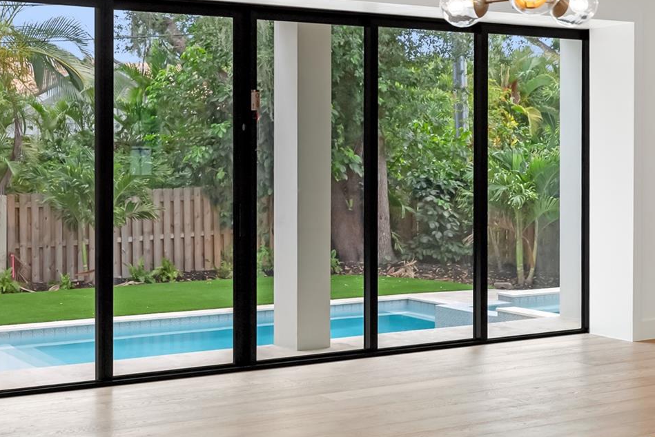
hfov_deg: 33.3
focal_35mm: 59
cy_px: 194
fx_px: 1074
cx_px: 169
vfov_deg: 23.0
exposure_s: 1/200
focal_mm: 35
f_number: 4
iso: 640
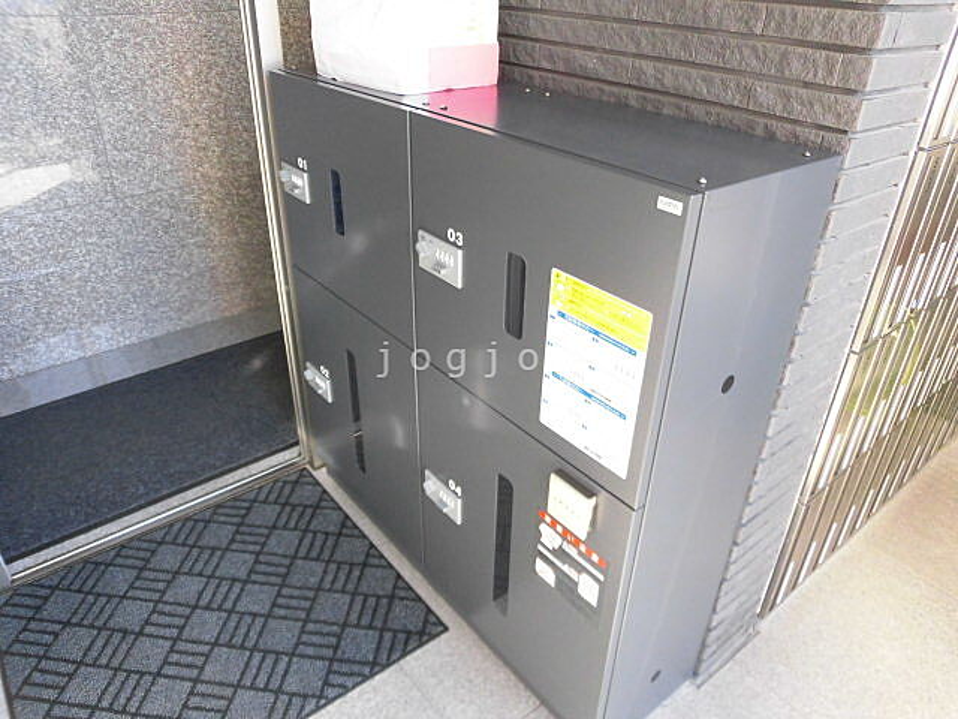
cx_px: 479
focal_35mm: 24
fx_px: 664
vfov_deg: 56.8
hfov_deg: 71.6
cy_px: 360
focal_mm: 4.3
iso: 200
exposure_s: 1/60
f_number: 3.1
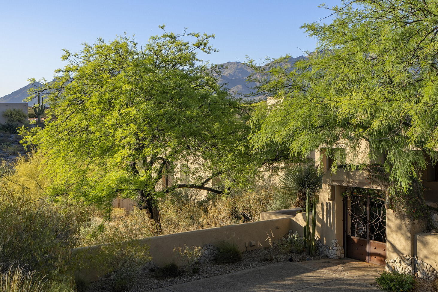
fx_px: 560
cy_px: 172
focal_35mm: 46
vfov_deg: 29.2
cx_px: 338
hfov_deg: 41.3
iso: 100
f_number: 9
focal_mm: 24
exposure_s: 1/100
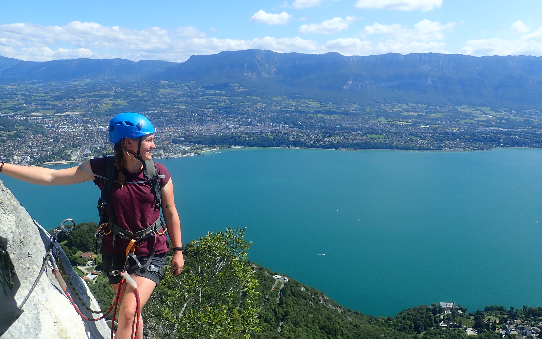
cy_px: 189
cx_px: 270
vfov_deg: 45.9
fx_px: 399
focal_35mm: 27
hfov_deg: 68.4
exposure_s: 1/160
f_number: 8
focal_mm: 4.5
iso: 100
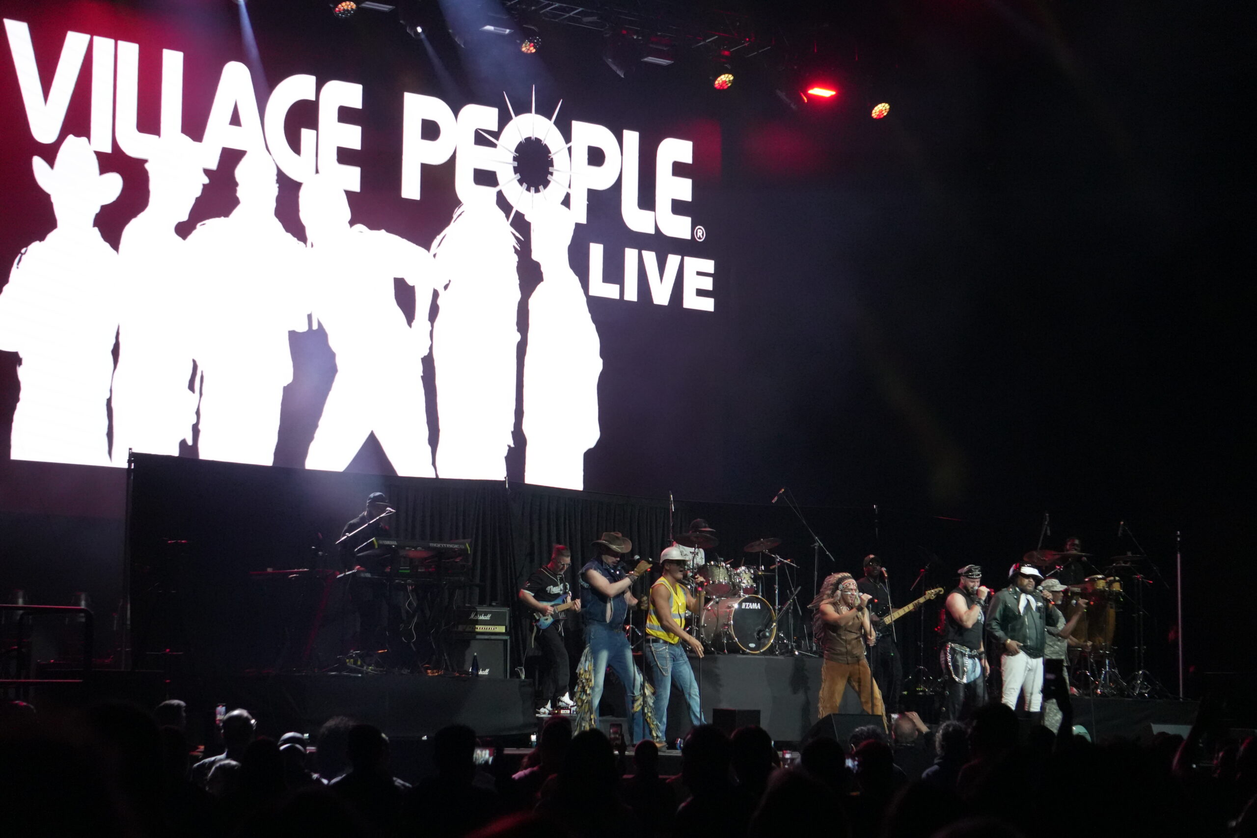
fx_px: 2881
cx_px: 628
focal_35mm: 82
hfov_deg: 24.6
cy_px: 419
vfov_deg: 16.6
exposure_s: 1/800
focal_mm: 55
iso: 4000
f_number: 4.5
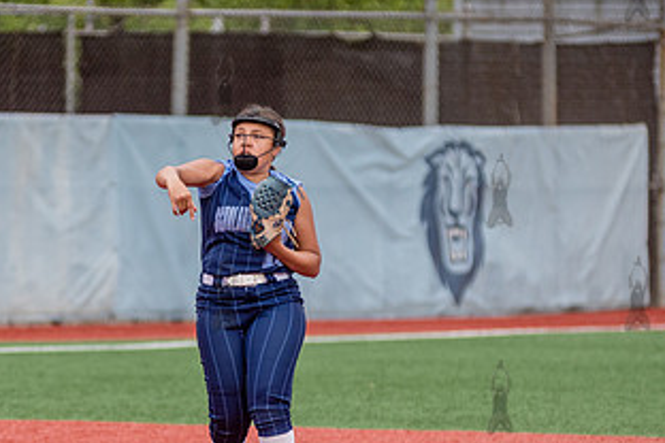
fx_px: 6871
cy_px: 293
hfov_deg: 5.5
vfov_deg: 3.7
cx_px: 224
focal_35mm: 372
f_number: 3.5
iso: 800
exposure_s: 1/2000
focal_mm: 200
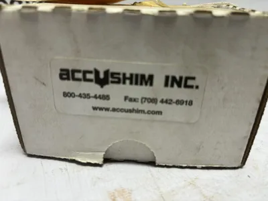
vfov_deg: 53.1
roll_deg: -1.5
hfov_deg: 67.3
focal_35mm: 26
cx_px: 134
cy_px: 100
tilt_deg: -26.2
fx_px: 201
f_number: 1.6
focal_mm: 5.96
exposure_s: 1/260
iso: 40
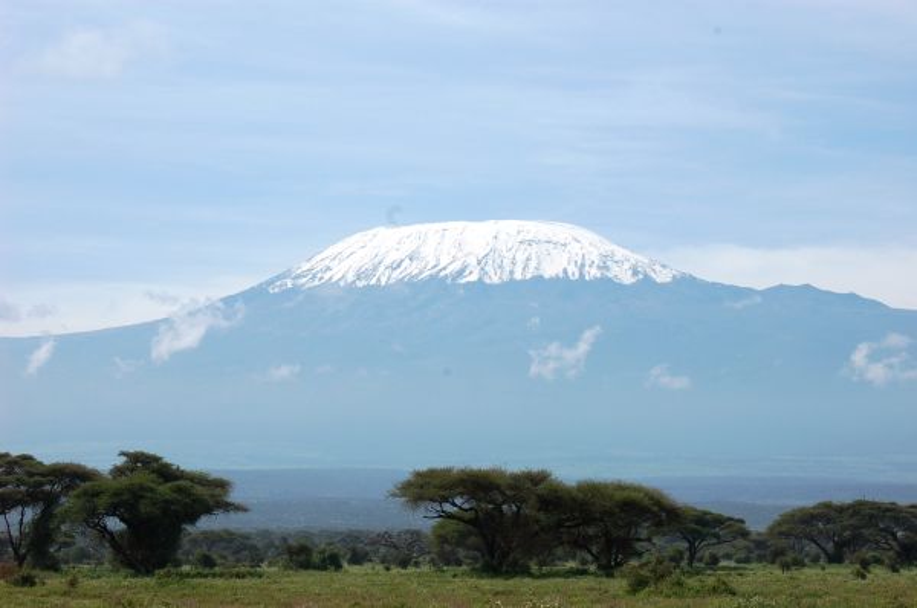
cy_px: 304
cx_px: 458
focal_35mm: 112
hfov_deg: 18.2
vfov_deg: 12.1
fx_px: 2861
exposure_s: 1/400
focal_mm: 75
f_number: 11
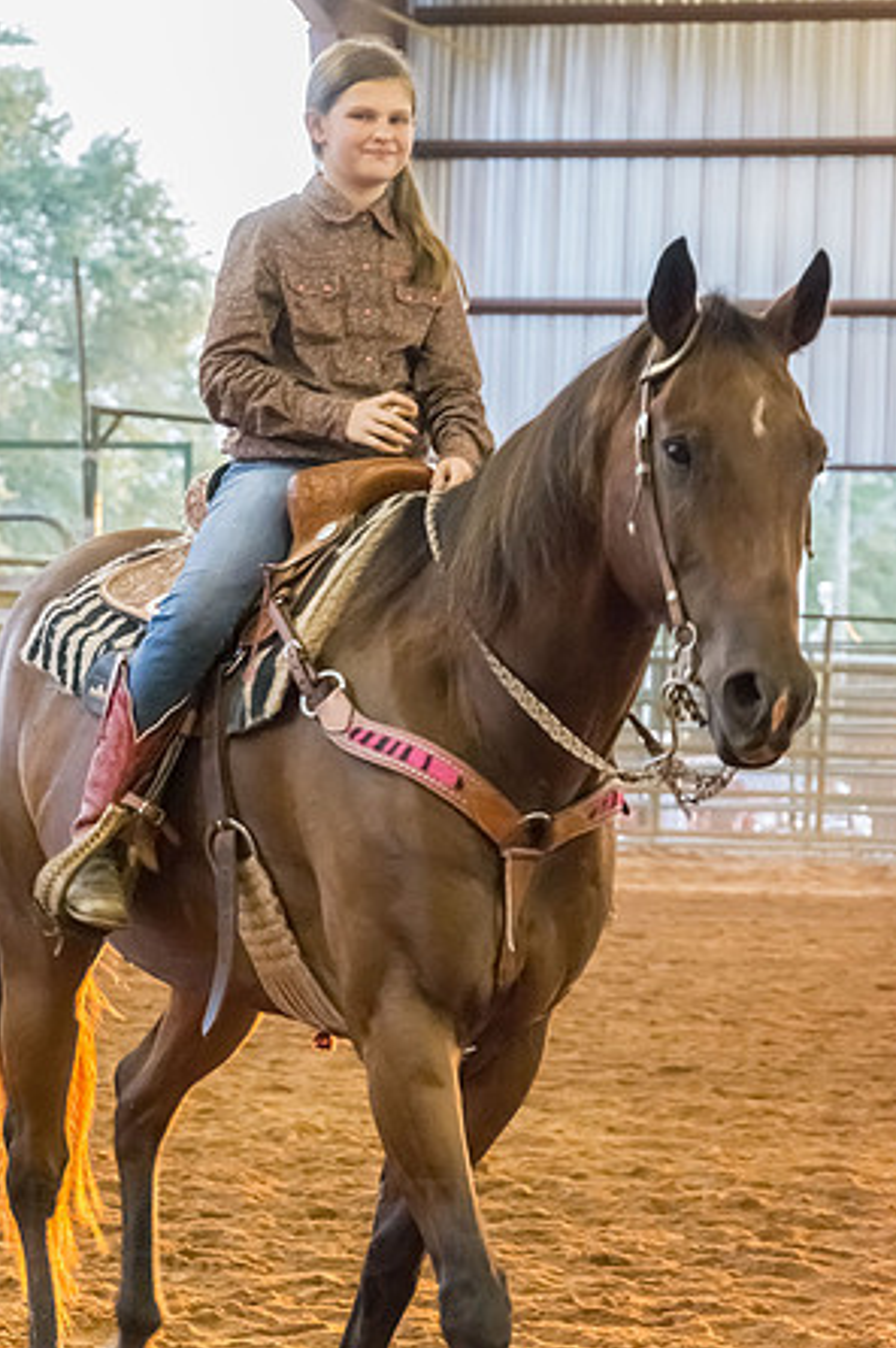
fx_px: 4823
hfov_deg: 10.6
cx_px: 450
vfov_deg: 15.9
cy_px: 676
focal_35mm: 129
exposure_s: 1/80
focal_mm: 85
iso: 6400
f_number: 6.3
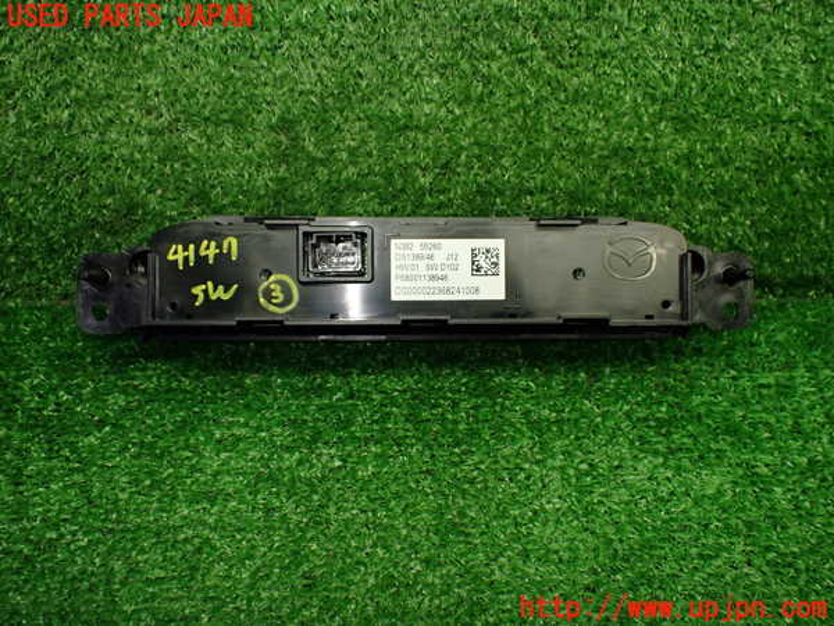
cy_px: 313
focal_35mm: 30
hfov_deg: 60.0
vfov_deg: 46.8
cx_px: 417
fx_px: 723
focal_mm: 5.4
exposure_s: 1/125
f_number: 2.3
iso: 400
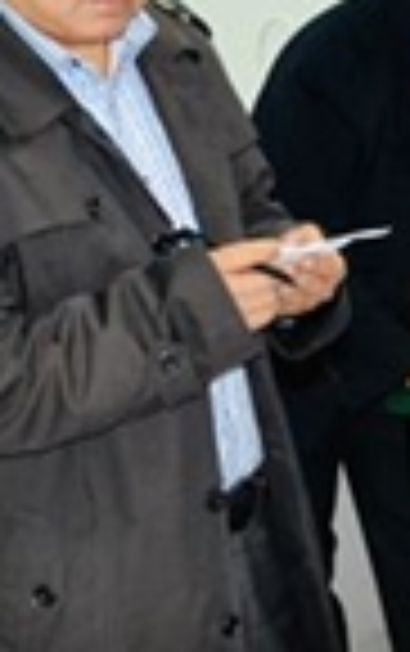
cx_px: 523
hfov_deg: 9.4
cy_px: 351
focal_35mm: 137
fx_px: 2442
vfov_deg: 15.2
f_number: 4.2
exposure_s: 1/60
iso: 3200
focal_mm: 26
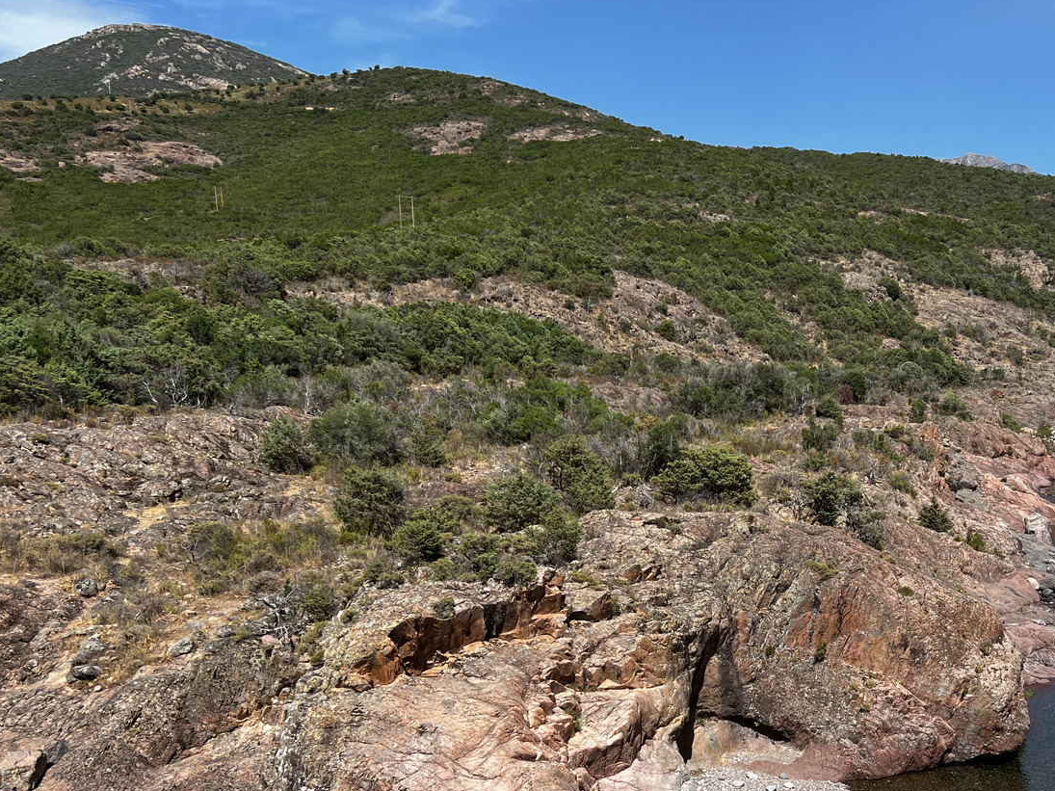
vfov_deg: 37.2
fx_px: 1158
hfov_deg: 48.1
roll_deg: +0.7
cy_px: 549
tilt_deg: -8.1
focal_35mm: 38
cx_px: 706
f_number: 1.5
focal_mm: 5.7
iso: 50
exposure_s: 1/4115
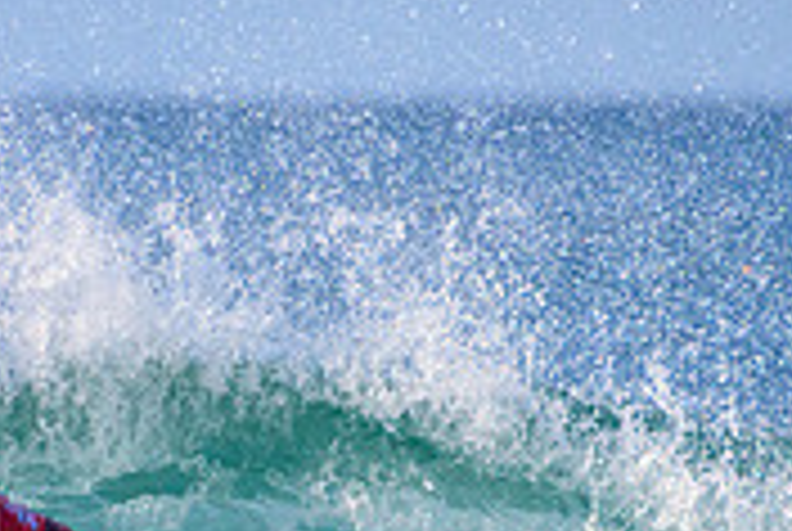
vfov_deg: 0.4
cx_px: 18
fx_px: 72457
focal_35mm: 3288
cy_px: 637
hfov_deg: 0.6
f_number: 11
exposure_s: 1/2500
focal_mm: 1000
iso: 1800
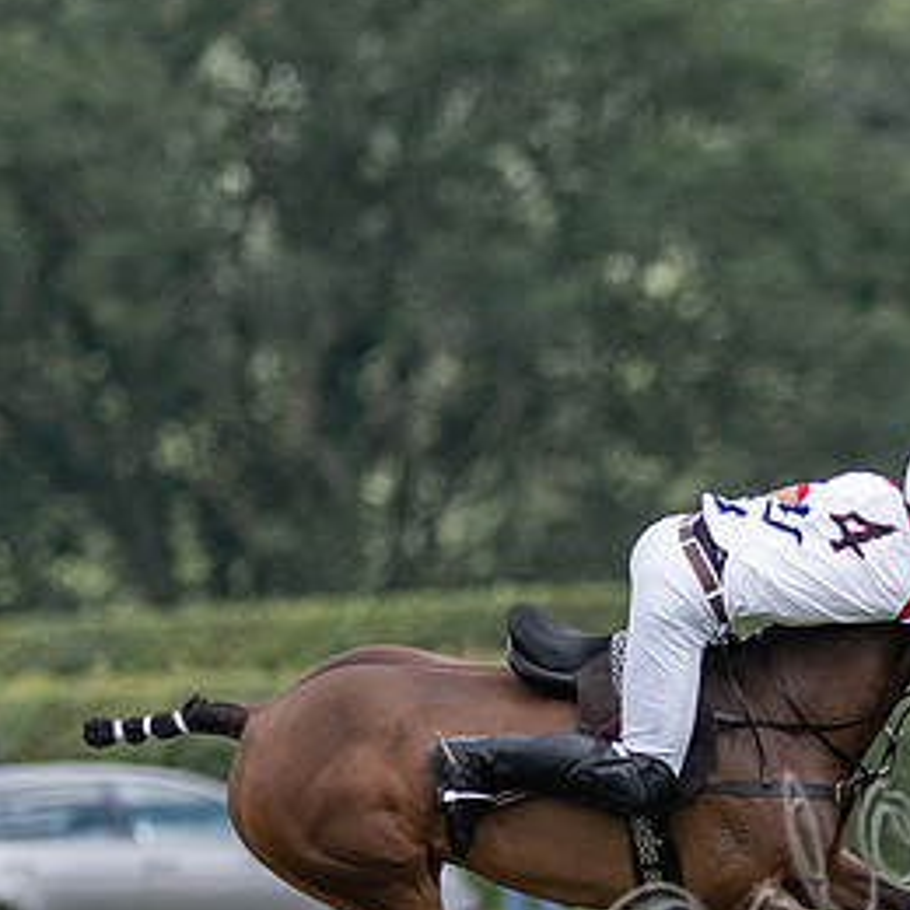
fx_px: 41758
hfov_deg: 1.2
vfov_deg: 1.2
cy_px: 935
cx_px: 1366
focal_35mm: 1404
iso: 400
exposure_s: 1/5000
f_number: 2.8
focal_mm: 300
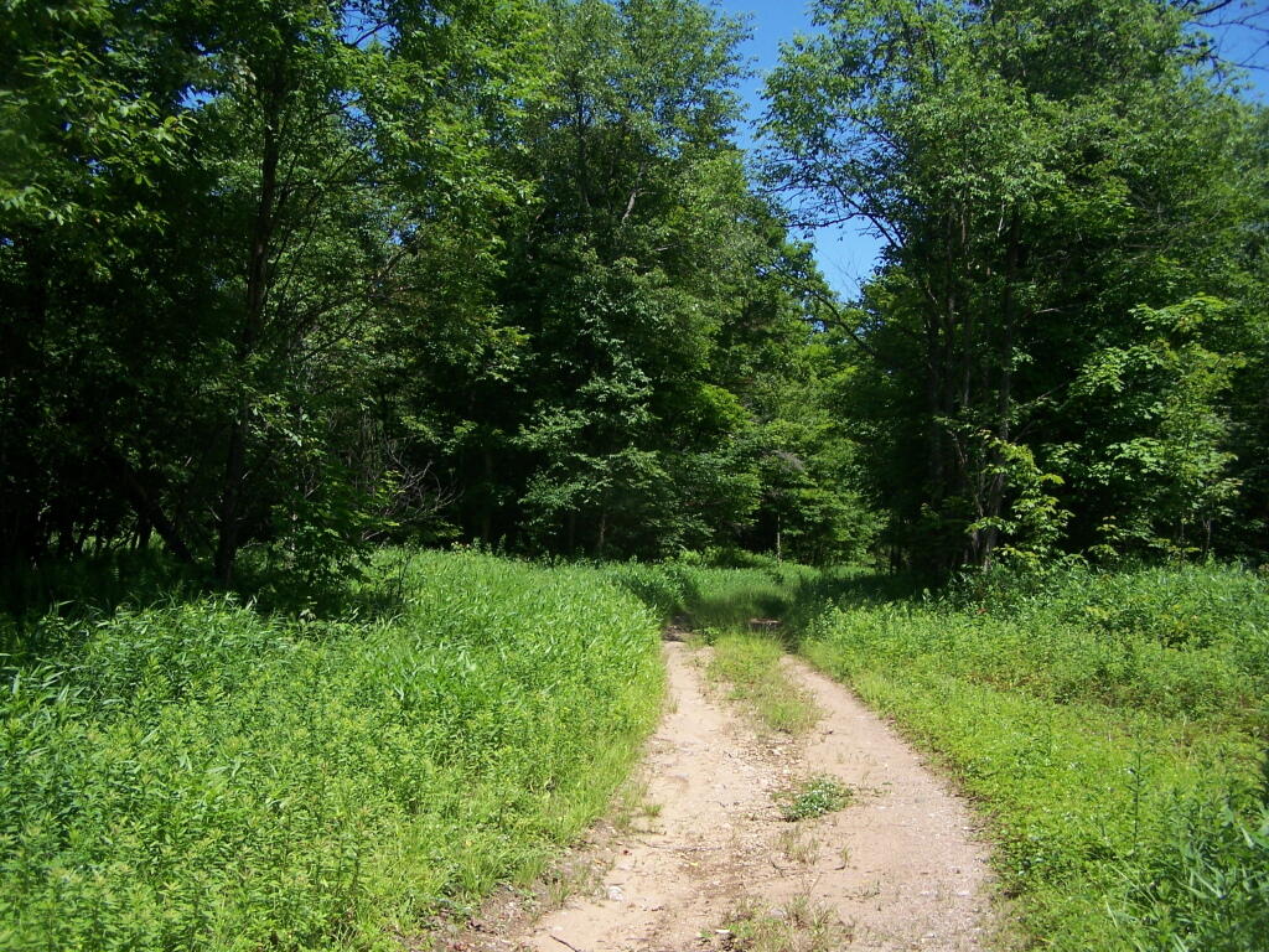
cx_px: 634
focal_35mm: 38
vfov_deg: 37.7
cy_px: 476
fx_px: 1393
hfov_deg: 49.0
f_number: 2.8
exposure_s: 1/800
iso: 80
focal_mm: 6.3
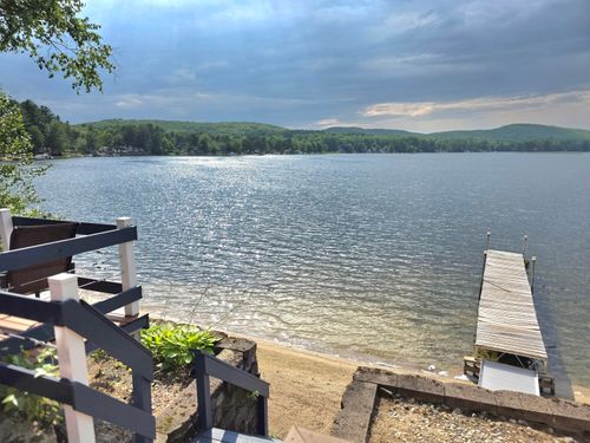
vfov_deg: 58.9
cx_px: 295
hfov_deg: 73.9
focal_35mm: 23
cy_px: 222
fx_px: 392
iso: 80
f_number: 1.7
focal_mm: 6.3
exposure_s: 1/10000
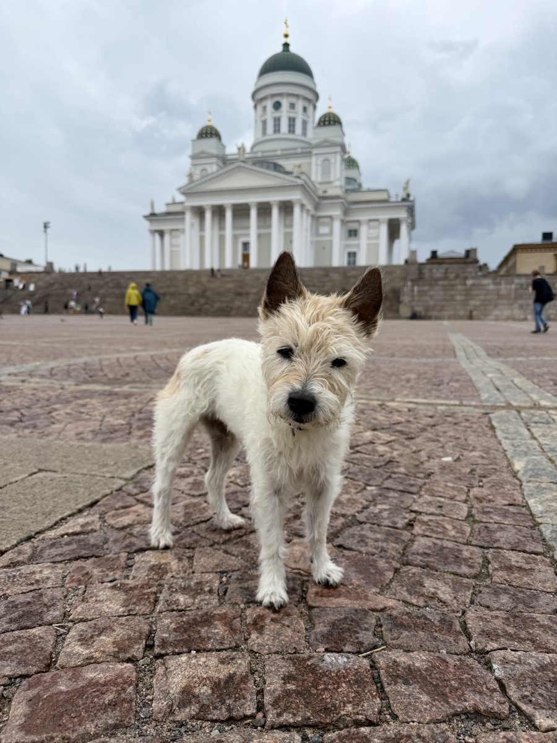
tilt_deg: -2.9
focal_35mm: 24
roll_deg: -0.6
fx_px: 515
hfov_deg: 56.8
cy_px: 372
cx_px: 278
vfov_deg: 71.6
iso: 80
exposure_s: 1/2053
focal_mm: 6.76
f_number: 1.78
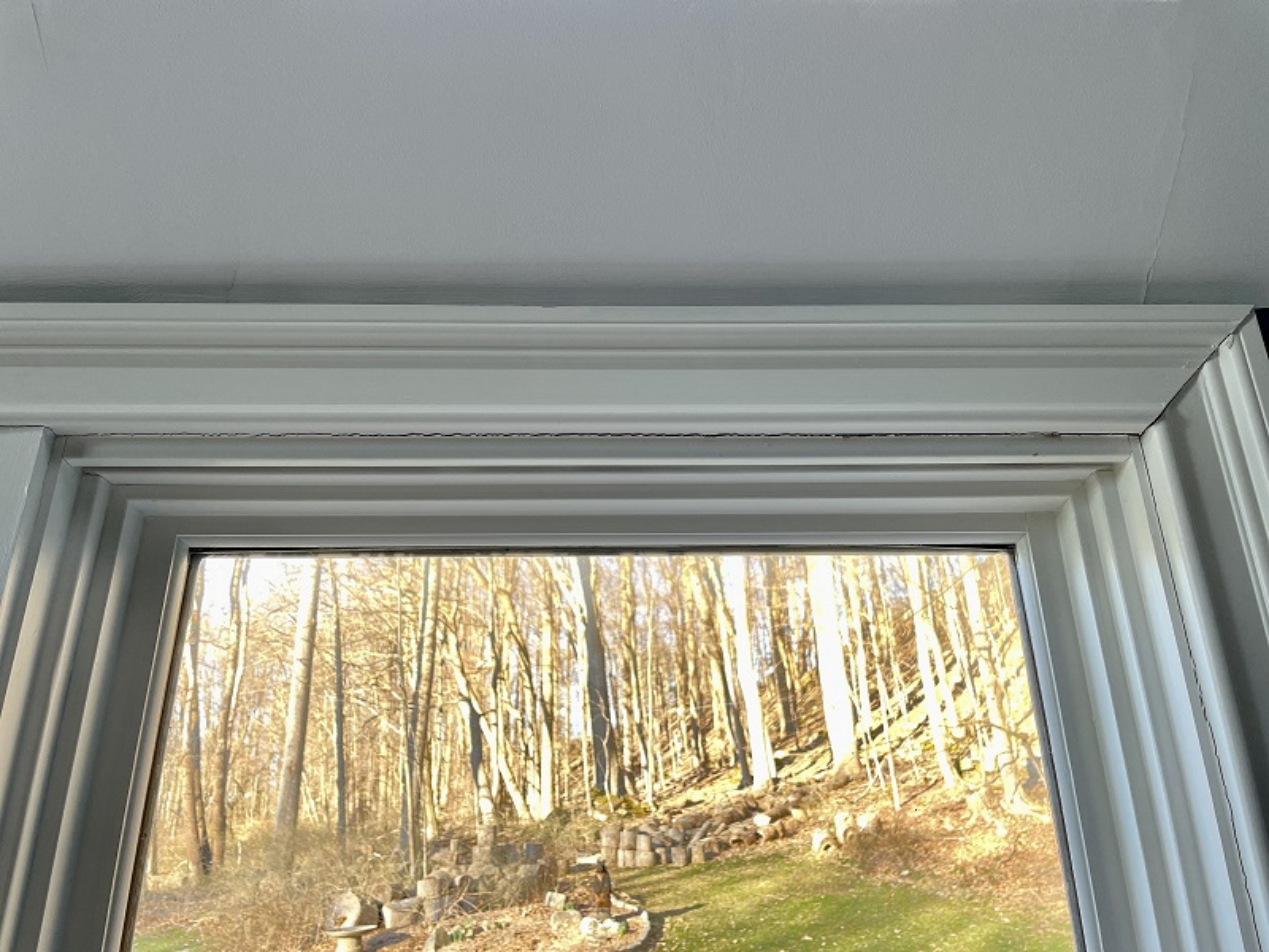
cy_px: 476
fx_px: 953
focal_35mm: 26
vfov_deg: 53.1
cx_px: 634
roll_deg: +0.3
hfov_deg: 67.3
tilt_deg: +23.1
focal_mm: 4.2
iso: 80
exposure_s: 1/121
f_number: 1.6
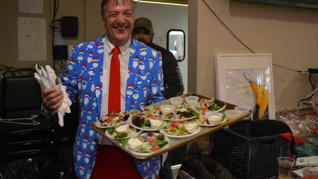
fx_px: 295
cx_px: 160
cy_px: 76
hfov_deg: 56.6
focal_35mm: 35
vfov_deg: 33.7
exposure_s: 1/15
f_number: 3.8
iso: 2200
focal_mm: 22
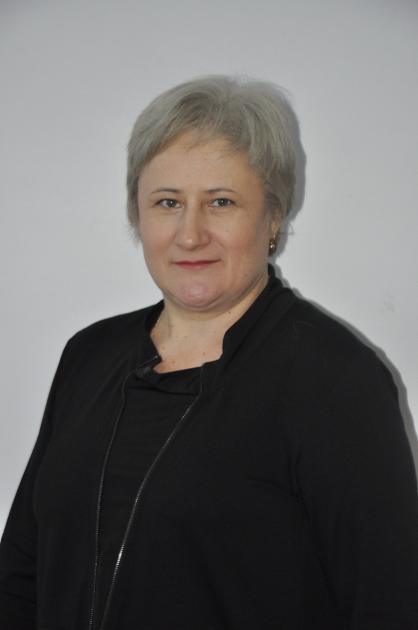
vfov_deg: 19.5
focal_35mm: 105
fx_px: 1834
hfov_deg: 13.0
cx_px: 209
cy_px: 315
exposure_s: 1/60
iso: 1250
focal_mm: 70
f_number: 5.3
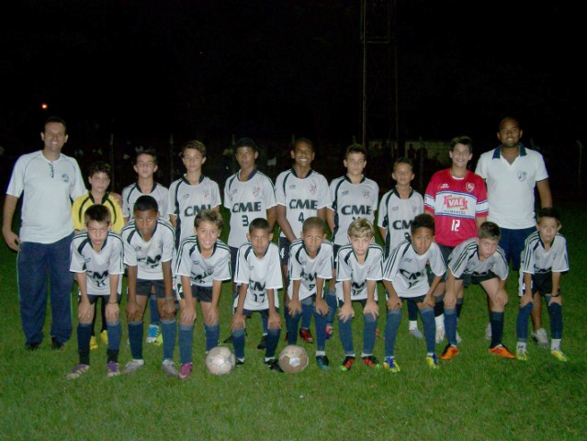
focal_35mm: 38
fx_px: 645
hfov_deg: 49.0
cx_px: 294
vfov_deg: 37.8
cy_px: 220
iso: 160
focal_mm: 6.3
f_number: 2.8
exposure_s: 1/60
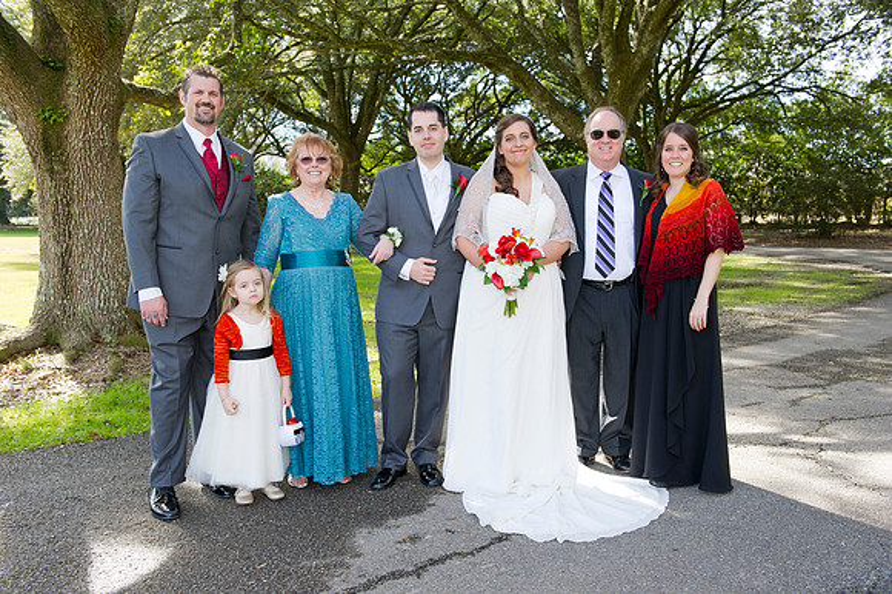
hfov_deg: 55.8
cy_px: 297
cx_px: 446
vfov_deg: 38.8
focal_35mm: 34
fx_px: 842
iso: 320
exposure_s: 1/125
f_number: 5.6
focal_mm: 34
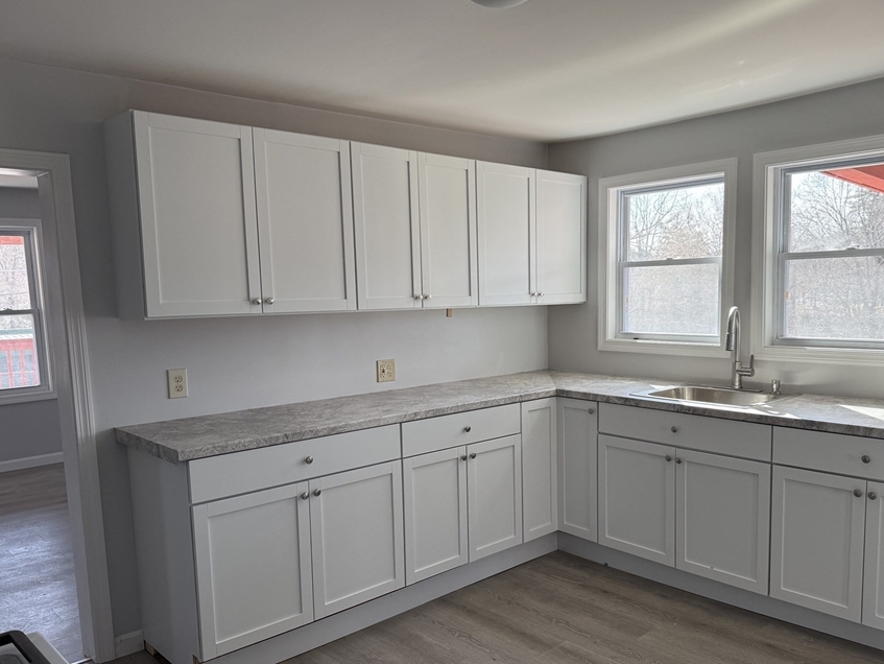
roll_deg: +1.0
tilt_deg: -7.0
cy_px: 372
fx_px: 741
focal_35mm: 29
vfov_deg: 48.2
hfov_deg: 61.4
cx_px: 501
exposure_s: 1/277
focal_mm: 6.76
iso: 100
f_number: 1.78
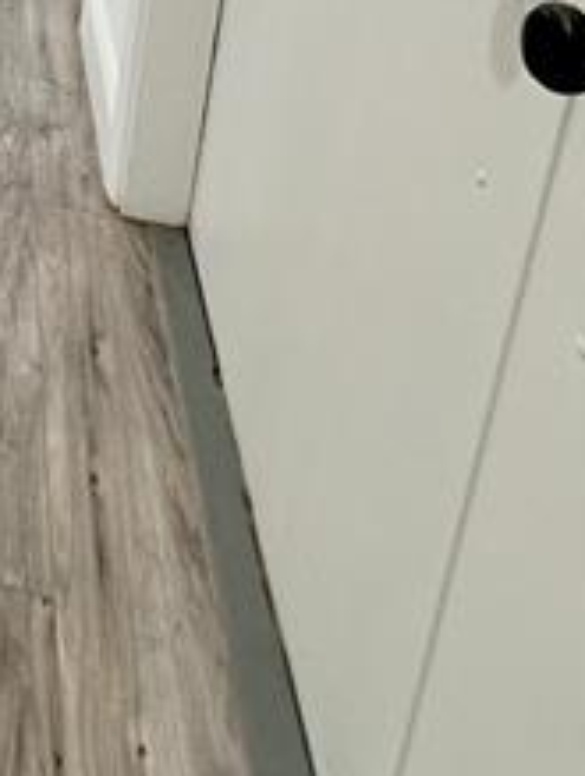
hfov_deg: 21.7
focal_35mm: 49
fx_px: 1101
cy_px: -298
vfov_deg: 29.2
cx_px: -411
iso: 160
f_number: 2.2
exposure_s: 1/120
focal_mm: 2.22
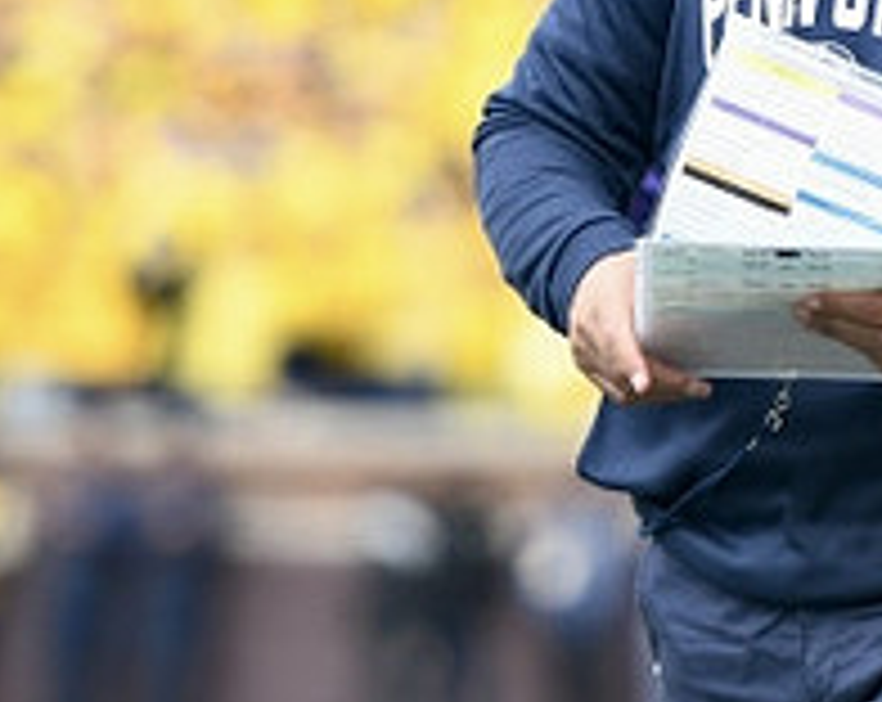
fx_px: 20659
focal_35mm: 793
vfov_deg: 1.9
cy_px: 58
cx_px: 896
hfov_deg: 2.4
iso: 400
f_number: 2.8
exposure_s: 1/1250
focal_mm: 190
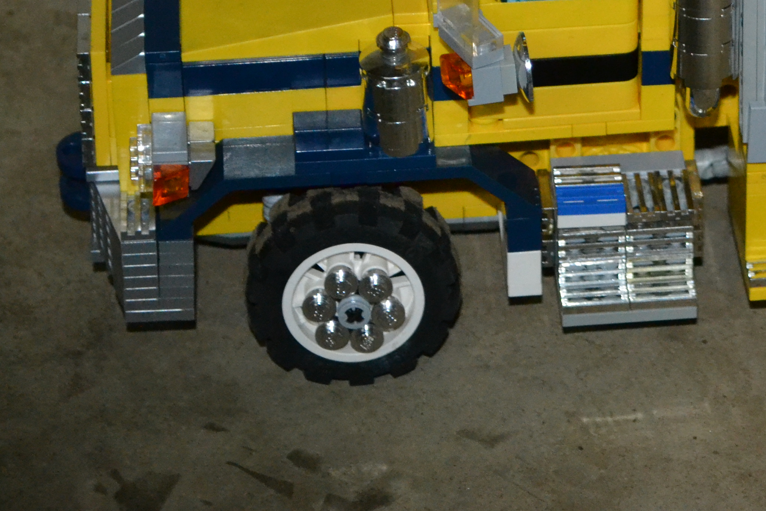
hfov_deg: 12.3
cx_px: 869
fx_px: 3490
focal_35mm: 164
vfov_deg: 8.3
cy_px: 16
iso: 2500
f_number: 5.6
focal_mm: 48
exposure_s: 1/60
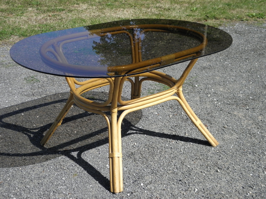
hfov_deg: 35.5
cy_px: 100
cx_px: 133
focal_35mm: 54
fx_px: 415
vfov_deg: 27.0
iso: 160
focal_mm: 9.7
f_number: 8.2
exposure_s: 1/250
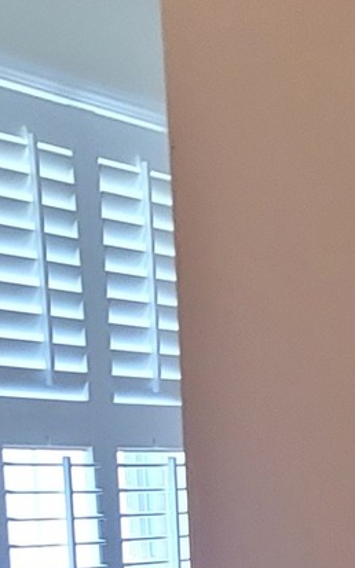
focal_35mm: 148
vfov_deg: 12.9
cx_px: 976
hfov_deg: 7.9
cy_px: 1003
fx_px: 2292
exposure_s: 1/40
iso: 500
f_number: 1.8
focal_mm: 7
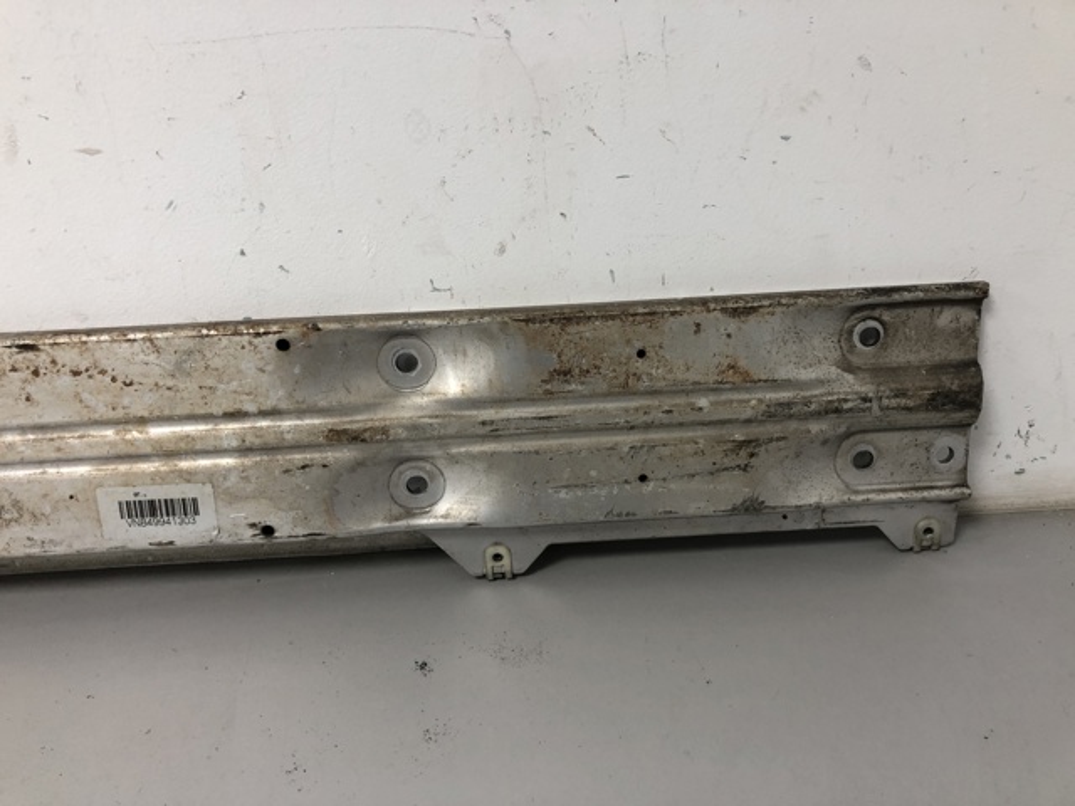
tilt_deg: -29.1
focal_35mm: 28
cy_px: 403
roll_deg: +3.2
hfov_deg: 63.4
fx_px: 870
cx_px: 538
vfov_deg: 49.7
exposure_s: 1/33
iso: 40
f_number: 1.8
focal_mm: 4
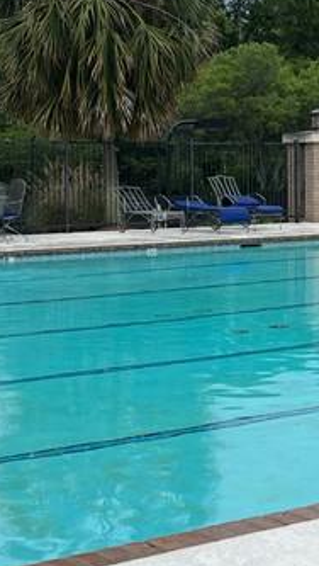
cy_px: 219
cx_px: 375
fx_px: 1305
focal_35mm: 87
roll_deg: +0.6
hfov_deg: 13.6
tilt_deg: -3.0
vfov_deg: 24.4
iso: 50
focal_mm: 5.7
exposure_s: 1/2513
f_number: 1.5
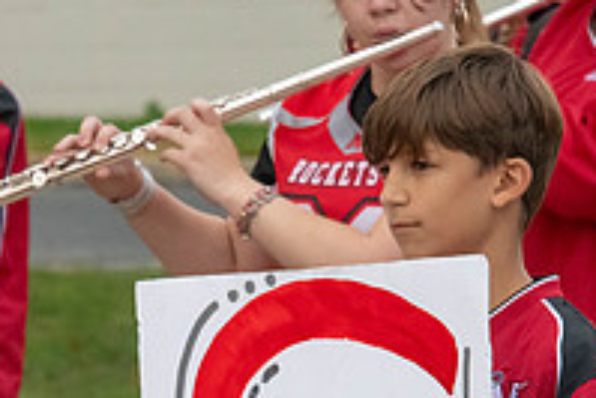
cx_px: 192
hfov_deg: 3.4
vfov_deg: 2.2
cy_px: 477
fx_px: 10156
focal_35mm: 613
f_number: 11
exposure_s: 1/640
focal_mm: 210
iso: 3200
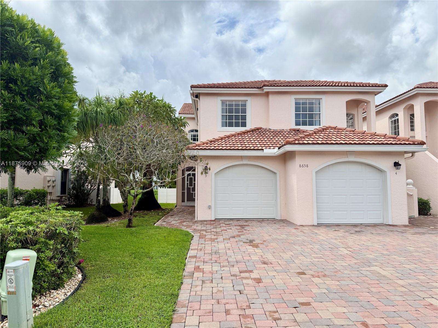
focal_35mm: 24
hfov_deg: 71.6
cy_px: 164
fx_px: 304
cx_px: 219
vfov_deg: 56.8
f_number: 1.78
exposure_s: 1/3759
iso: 80
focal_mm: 6.76
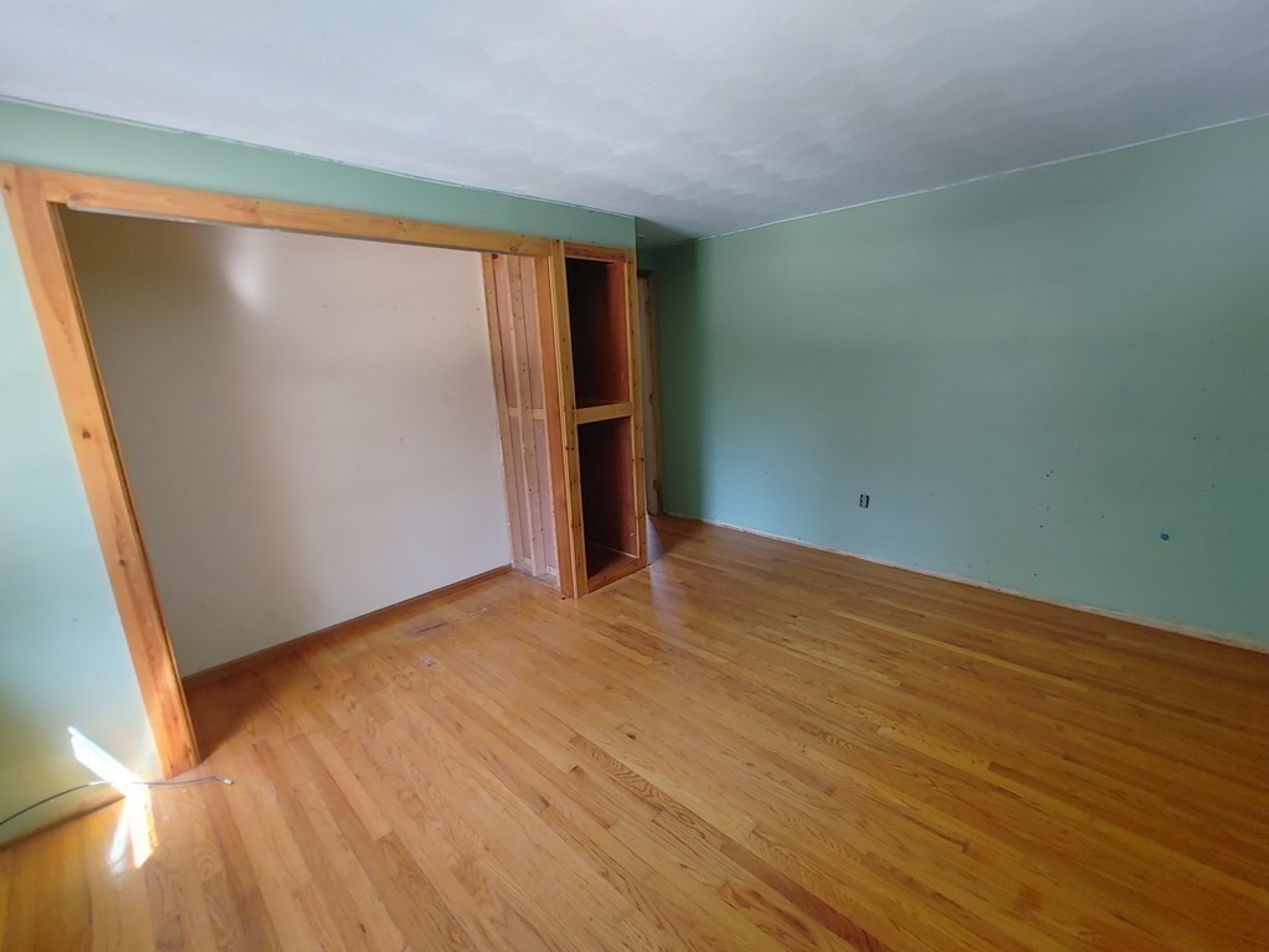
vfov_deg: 81.7
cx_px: 634
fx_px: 550
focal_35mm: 15
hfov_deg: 98.2
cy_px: 476
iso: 250
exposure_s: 1/24
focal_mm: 1.78
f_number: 1.9
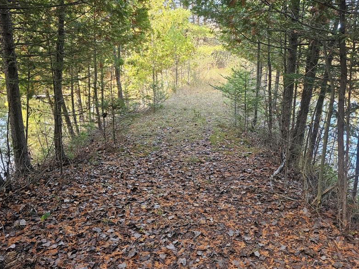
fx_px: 311
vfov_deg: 46.8
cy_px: 130
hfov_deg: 59.9
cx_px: 191
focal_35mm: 30
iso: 160
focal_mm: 6.3
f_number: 1.7
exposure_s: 1/120
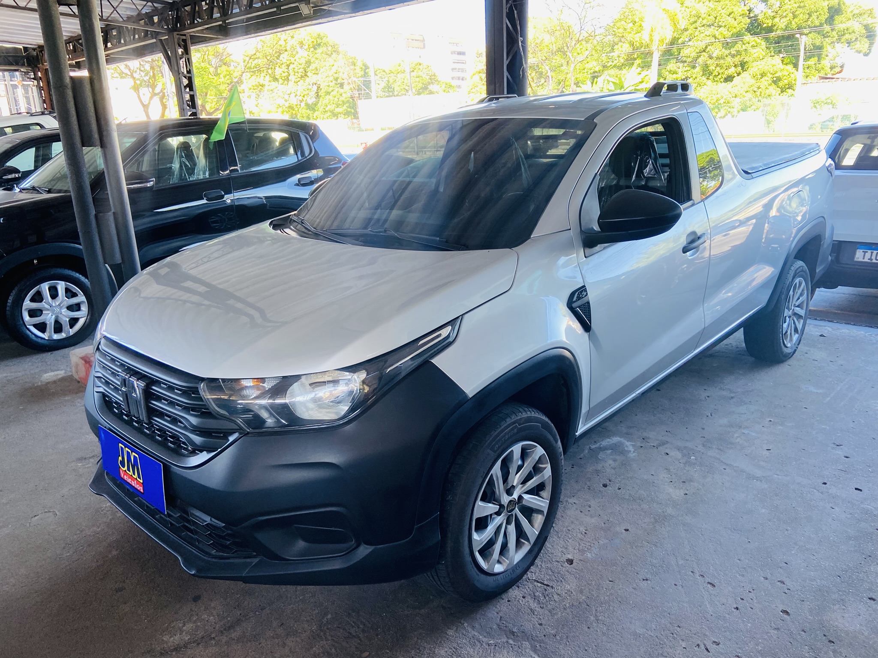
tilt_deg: -17.0
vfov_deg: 53.1
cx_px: 439
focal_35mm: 26
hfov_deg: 67.3
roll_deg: +2.8
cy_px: 329
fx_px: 659
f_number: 1.8
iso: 80
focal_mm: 4.25
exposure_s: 1/121
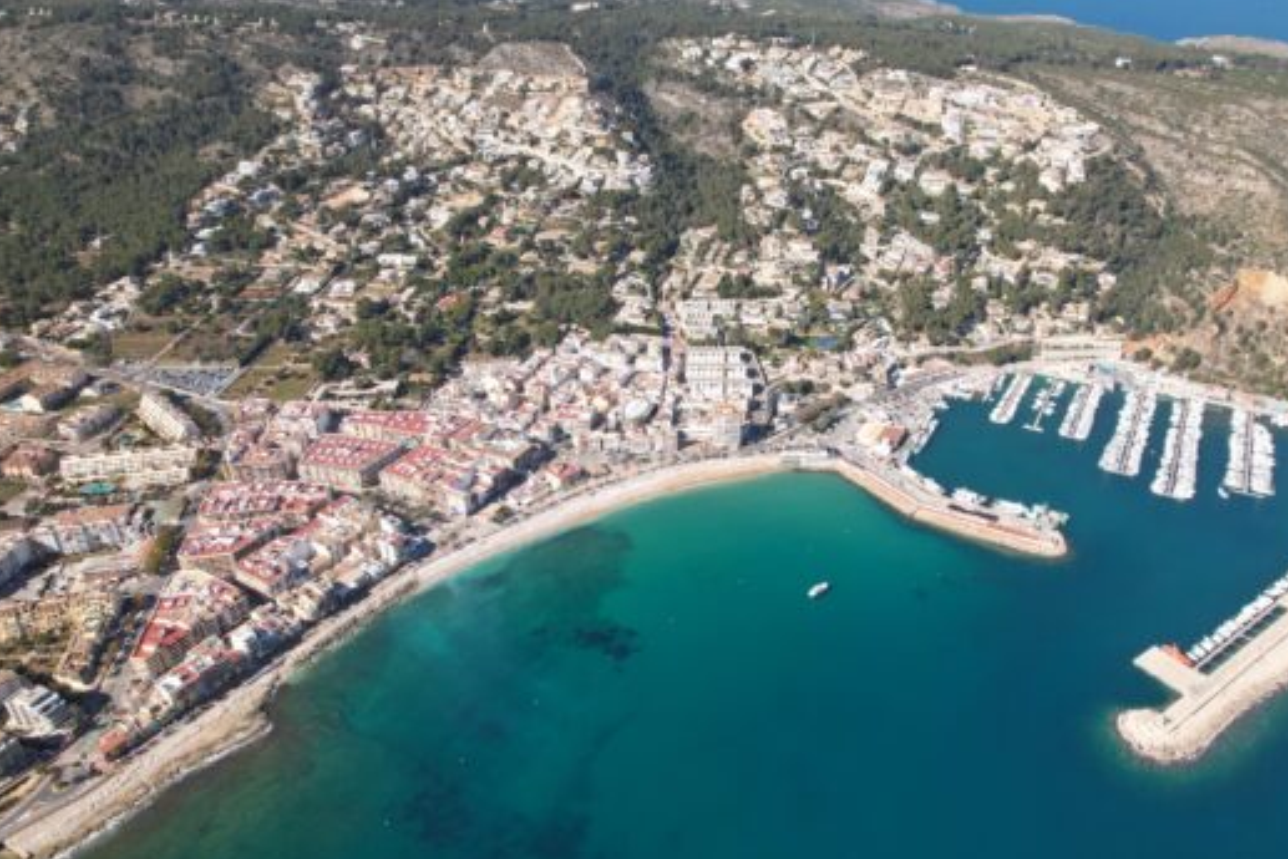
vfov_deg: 47.9
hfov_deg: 66.9
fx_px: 966
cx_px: 750
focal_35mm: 27
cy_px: 402
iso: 100
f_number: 2.8
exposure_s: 1/50
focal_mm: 8.38
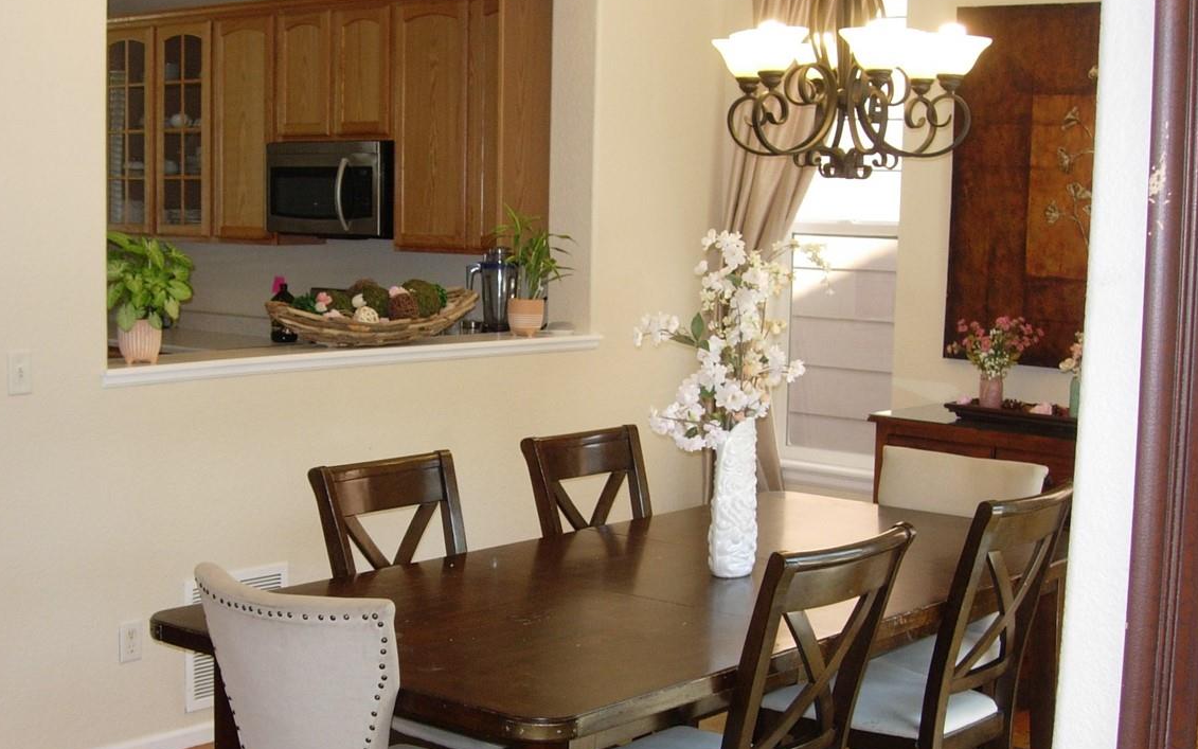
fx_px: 1861
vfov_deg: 22.7
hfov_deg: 35.5
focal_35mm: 57
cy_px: 484
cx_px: 464
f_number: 2.8
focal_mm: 7.8
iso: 79
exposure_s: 1/60.4
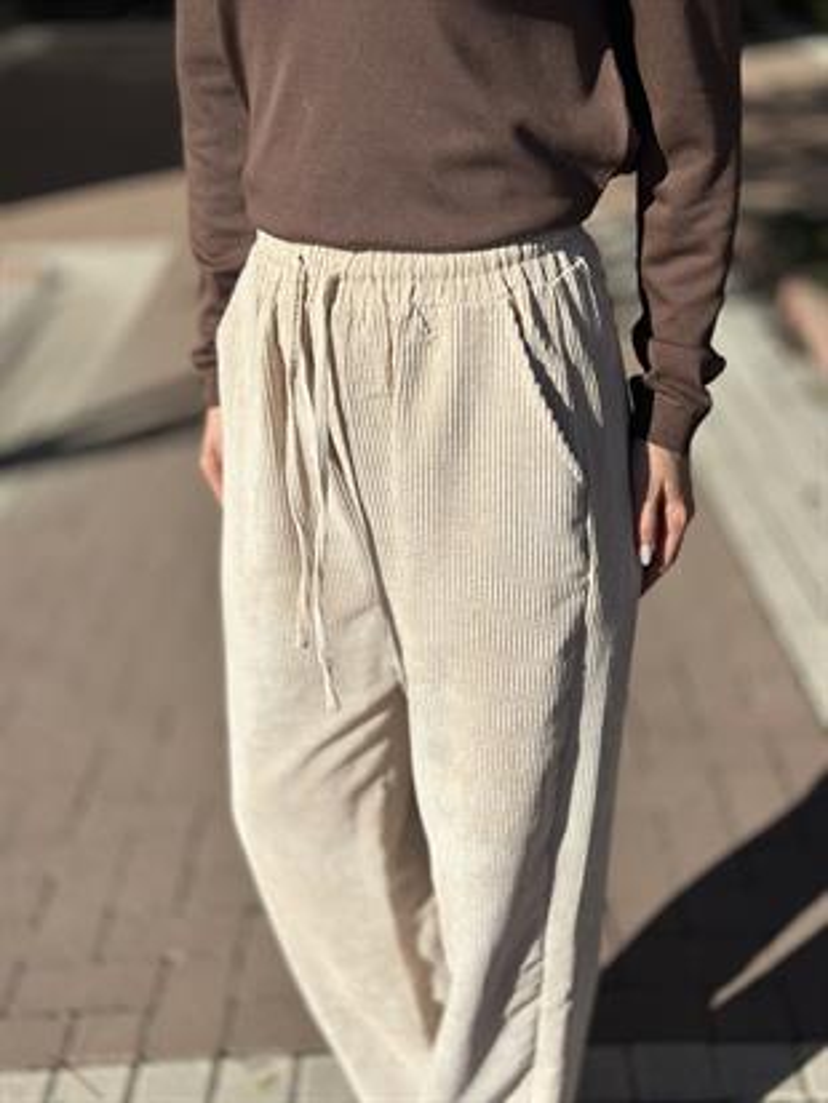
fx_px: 1530
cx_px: 414
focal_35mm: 48
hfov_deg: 30.3
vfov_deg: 39.6
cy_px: 552
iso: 100
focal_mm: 6.86
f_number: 1.78
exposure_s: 1/13699
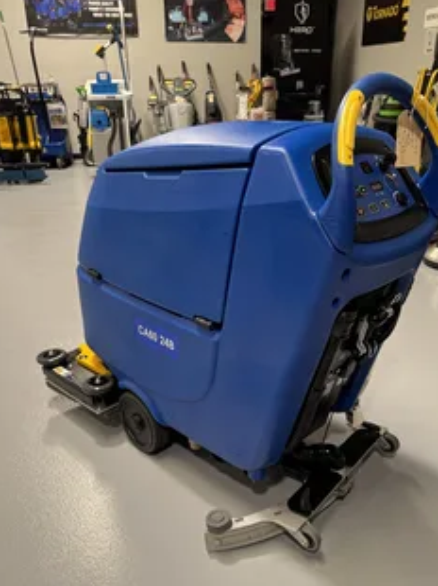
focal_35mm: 31
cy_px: 329
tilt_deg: -24.9
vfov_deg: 58.2
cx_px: 244
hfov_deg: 45.3
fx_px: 524
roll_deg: +2.1
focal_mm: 6.76
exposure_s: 1/120
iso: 160
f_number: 1.78
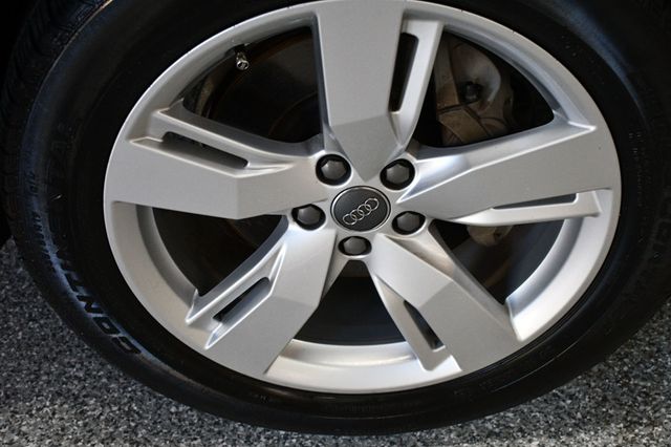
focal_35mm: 63
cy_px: 224
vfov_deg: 21.5
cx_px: 336
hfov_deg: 31.9
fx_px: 1174
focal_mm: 42
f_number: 4.5
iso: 1400
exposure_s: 1/125
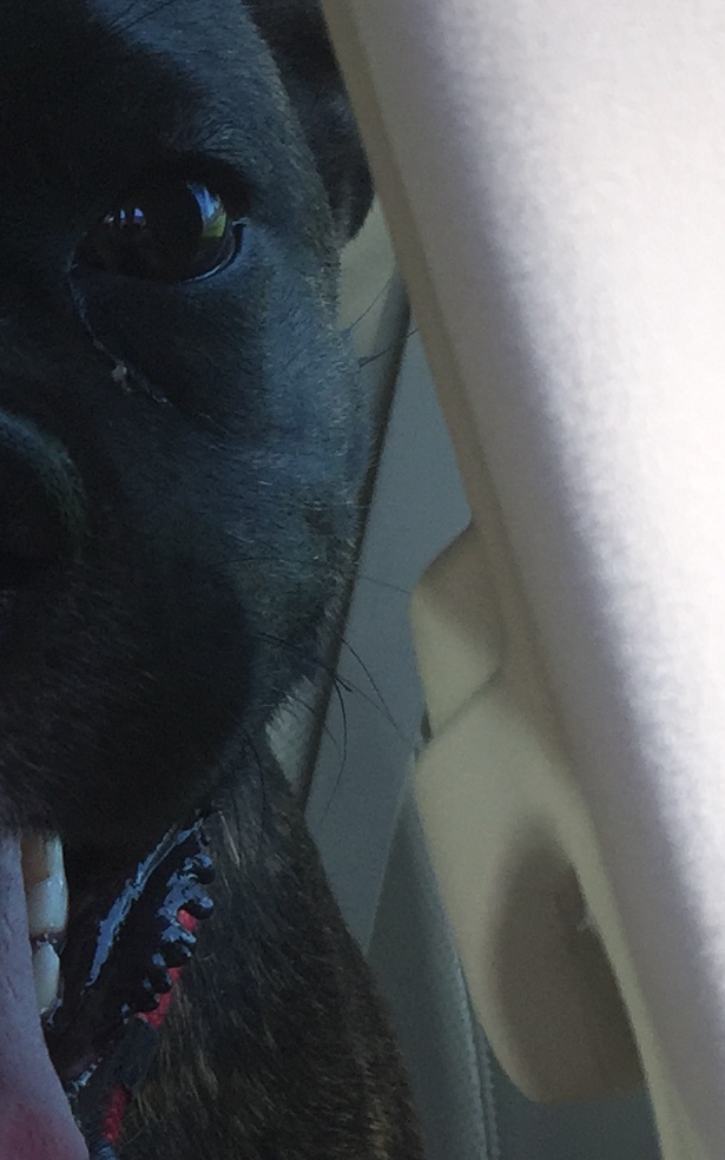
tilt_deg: -22.9
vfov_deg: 20.3
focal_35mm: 102
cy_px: 841
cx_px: -430
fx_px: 3225
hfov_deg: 12.1
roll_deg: +0.1
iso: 32
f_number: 2.2
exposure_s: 1/265
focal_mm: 4.15
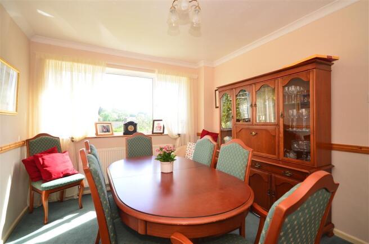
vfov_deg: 69.4
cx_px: 184
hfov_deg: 92.6
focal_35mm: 17
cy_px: 122
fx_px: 176
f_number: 5
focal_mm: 11.5
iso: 200
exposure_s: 1/50
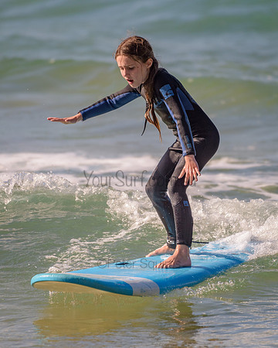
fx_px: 8953
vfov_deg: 2.2
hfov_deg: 1.8
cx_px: 169
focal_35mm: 871
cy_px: 186
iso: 160
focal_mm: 500
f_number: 5.6
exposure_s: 1/2000
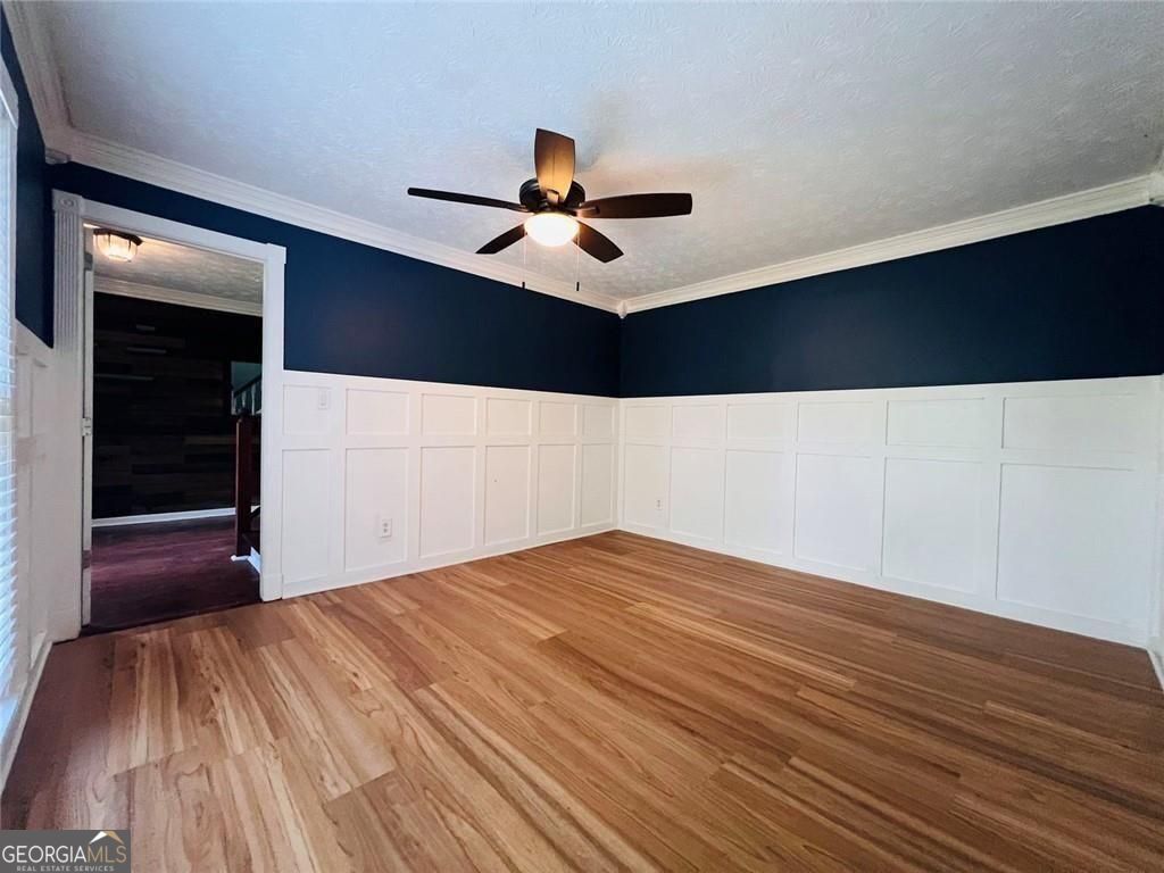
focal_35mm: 13
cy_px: 436
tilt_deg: -1.3
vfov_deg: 89.9
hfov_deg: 106.2
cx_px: 582
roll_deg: -1.1
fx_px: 437
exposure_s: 1/60
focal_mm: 1.57
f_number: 1.8
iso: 400
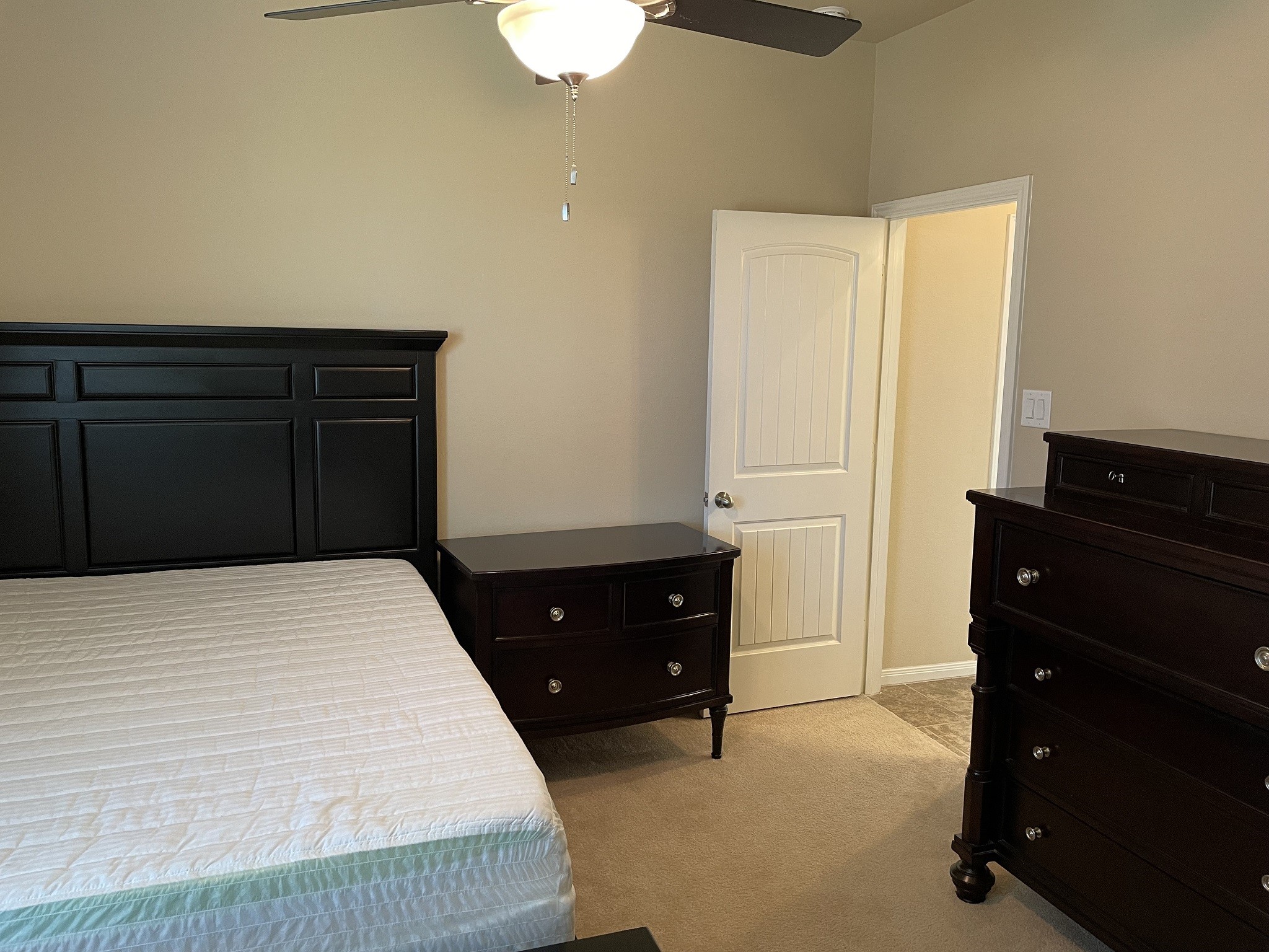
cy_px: 476
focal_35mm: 26
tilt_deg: -7.5
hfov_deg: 67.3
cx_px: 634
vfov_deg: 53.1
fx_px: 953
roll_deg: -0.7
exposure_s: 1/60
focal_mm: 4.2
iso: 160
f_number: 1.6
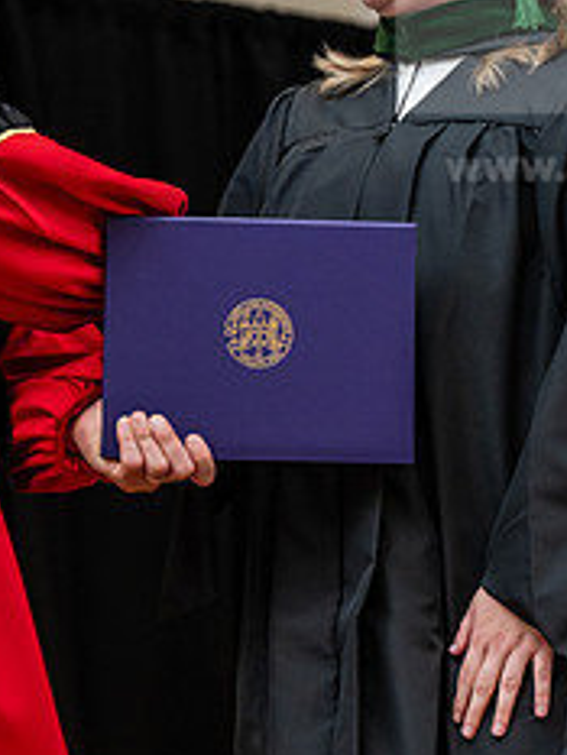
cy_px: 235
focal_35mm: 196
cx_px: 298
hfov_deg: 7.6
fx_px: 4277
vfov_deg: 10.1
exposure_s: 1/200
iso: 1600
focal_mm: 82
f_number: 3.5
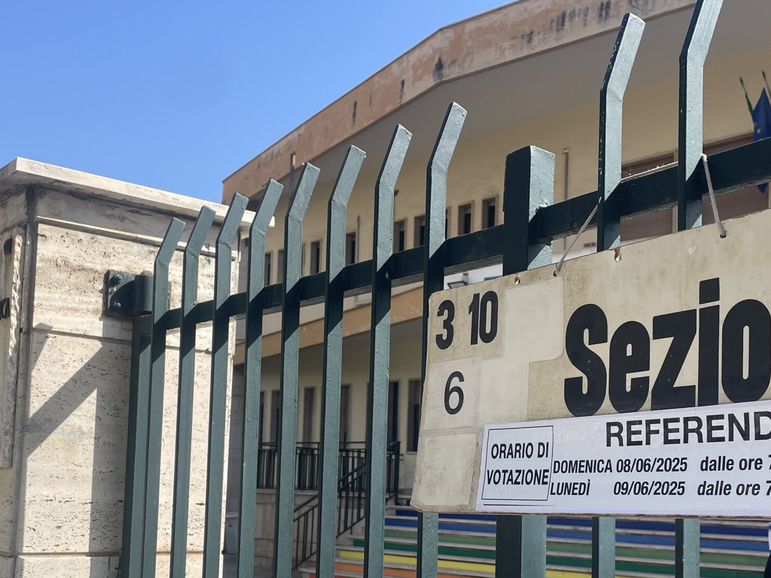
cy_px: 429
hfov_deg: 42.1
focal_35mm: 45
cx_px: 387
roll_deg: -2.3
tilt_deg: +3.8
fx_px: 1002
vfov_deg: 31.6
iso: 32
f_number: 1.6
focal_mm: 4.2
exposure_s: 1/1795
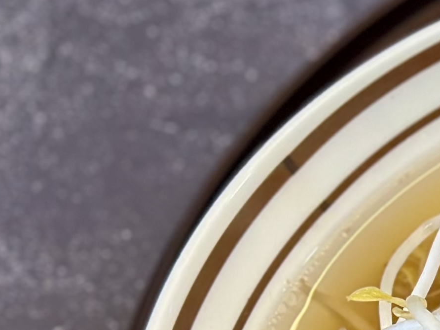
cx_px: 940
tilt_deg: -55.8
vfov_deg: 6.8
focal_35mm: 217
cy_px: 440
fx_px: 2758
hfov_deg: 8.5
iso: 80
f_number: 1.78
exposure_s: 1/263
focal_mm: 6.86
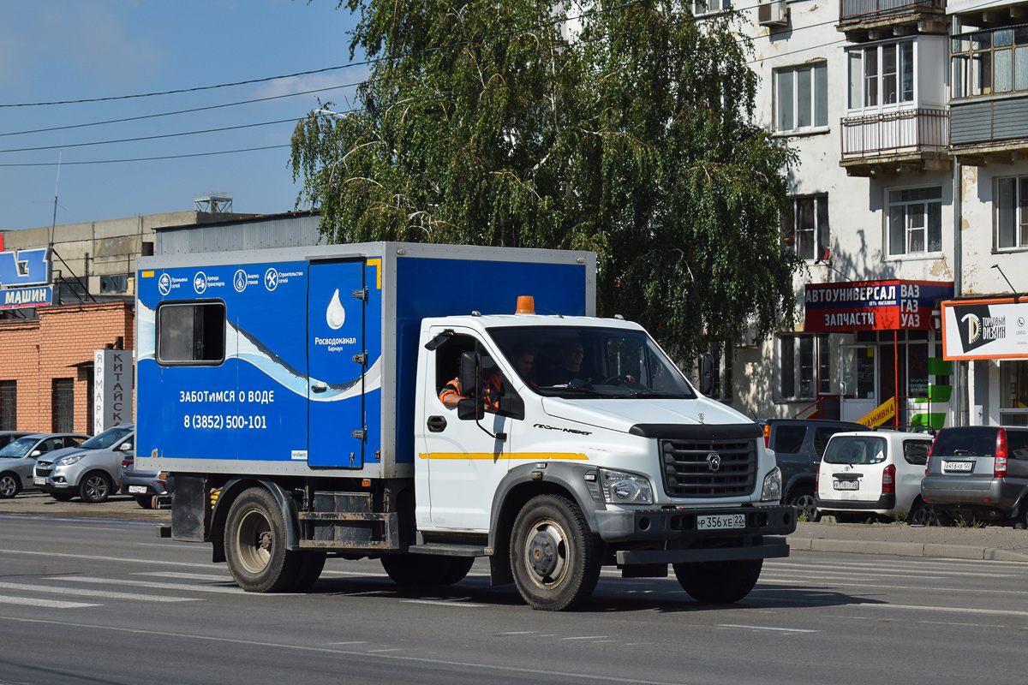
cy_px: 342
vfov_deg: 16.6
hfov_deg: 24.6
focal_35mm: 82
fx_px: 2356
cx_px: 514
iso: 200
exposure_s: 1/1250
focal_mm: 55
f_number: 7.1
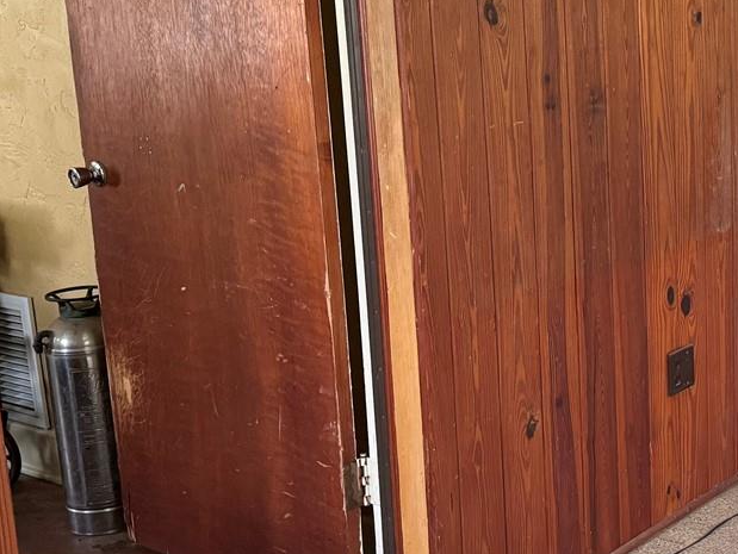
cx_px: 762
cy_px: 250
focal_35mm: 62
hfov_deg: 28.9
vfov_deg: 23.7
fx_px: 1323
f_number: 1.78
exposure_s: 1/60
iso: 500
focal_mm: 6.76
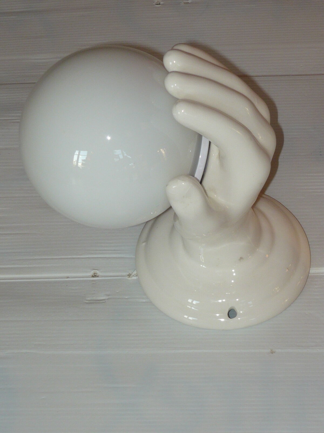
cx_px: 162
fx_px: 1098
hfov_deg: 16.8
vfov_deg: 22.3
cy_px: 216
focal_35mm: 88
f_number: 3.4
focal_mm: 9.1
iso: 100
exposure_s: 1/40
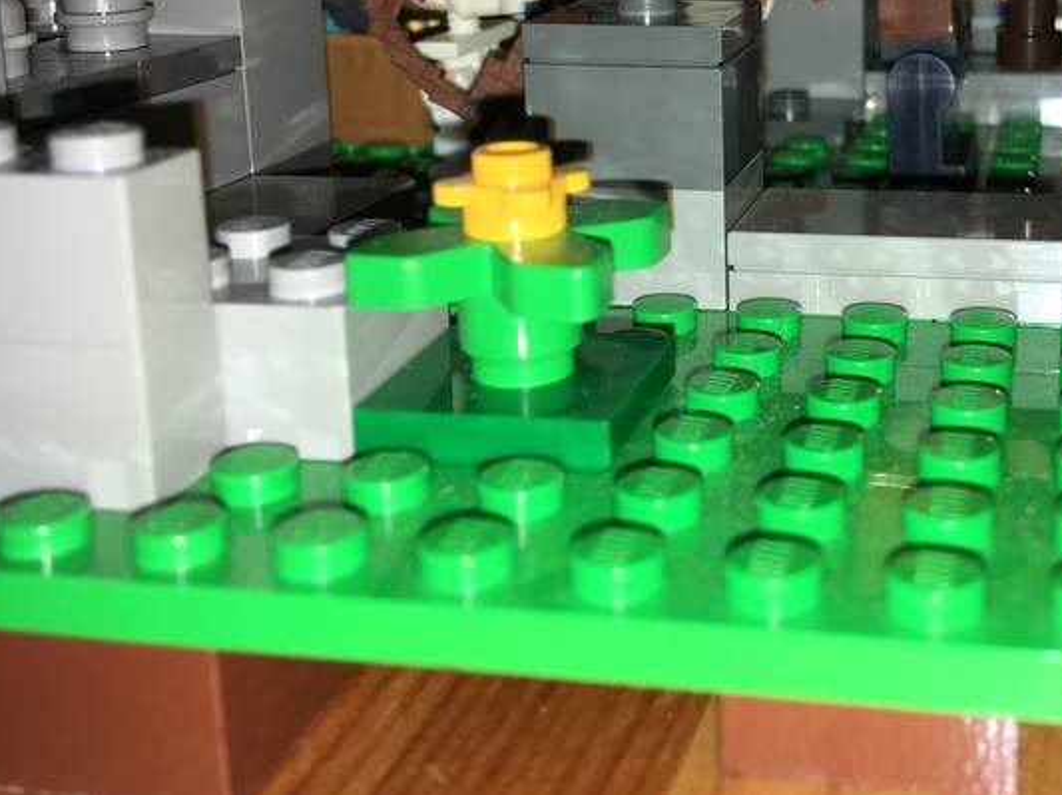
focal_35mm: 49
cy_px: 125
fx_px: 1502
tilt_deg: -11.1
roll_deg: +1.7
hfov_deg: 38.1
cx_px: 777
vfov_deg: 28.8
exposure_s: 1/225
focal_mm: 4.15
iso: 25
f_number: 2.2
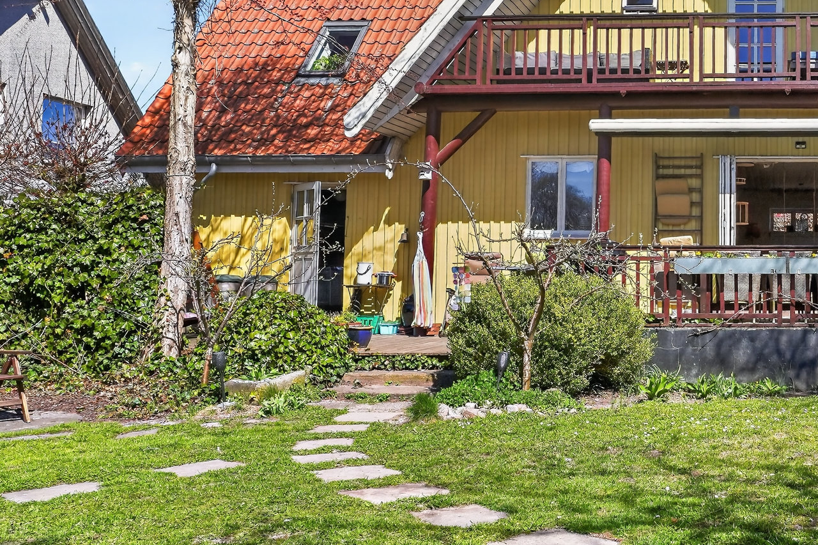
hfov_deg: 42.3
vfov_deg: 31.8
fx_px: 954
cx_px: 746
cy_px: 213
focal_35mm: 42
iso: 400
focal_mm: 21
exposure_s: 1/400
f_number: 8
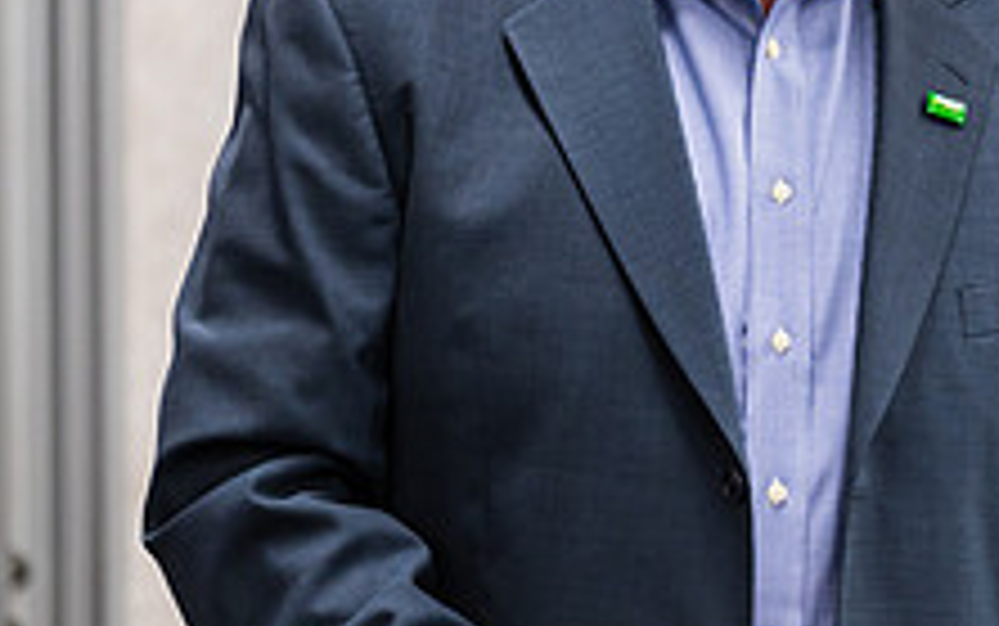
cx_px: 968
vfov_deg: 2.4
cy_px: 158
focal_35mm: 538
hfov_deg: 3.9
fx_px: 14655
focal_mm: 200
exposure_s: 1/200
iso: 1250
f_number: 3.2
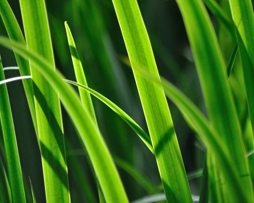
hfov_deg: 5.0
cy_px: 99
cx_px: 149
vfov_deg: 4.0
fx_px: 2887
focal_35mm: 384
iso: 800
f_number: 4.8
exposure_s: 1/640
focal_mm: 220
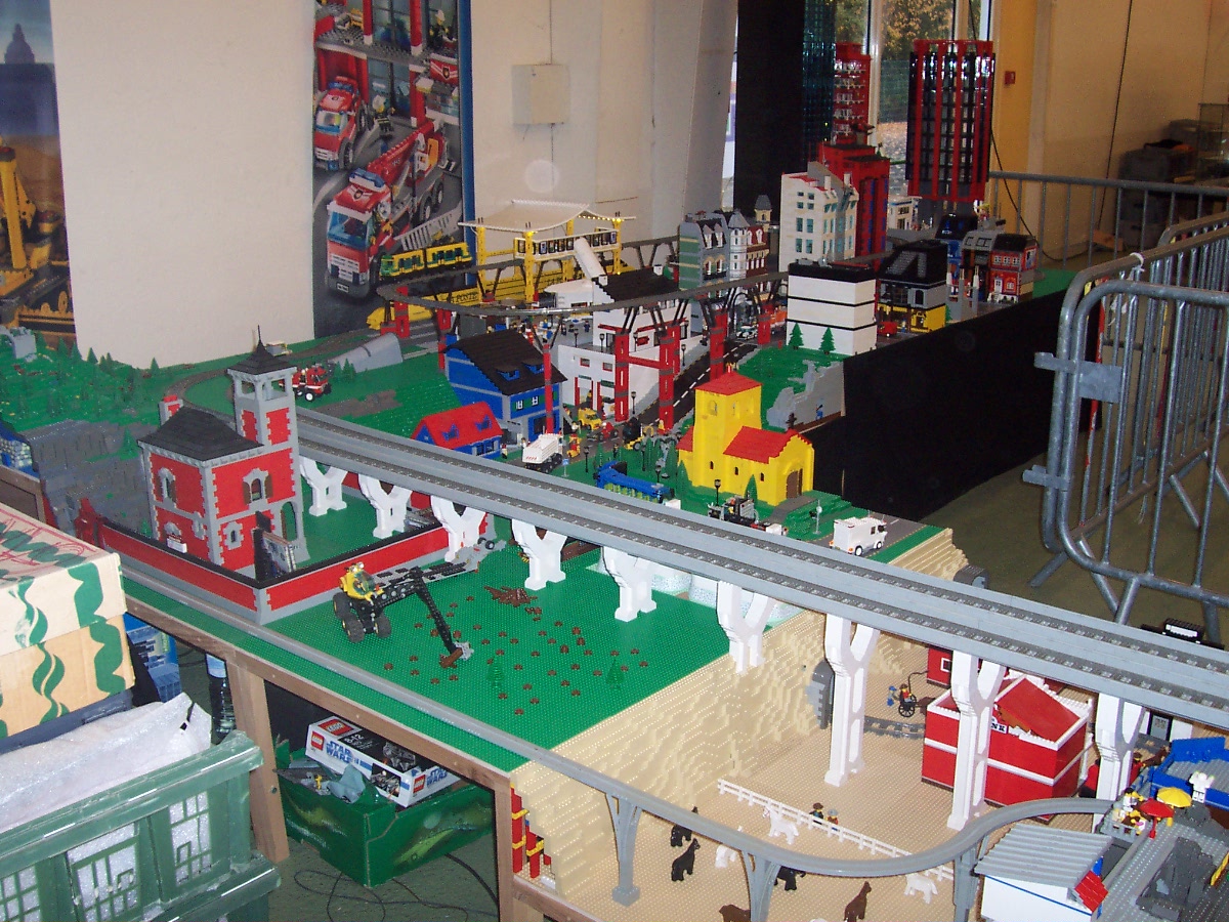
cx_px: 614
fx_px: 1314
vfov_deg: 38.7
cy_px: 461
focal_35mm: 37
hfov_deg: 50.1
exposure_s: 1/60
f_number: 2.8
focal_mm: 5.6
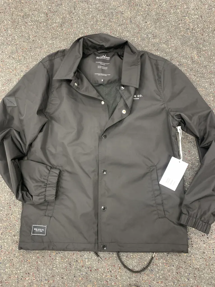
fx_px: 215
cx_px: 108
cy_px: 144
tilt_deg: -82.1
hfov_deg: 53.1
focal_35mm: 26
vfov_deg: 67.3
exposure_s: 1/50
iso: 320
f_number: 1.8
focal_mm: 4.25
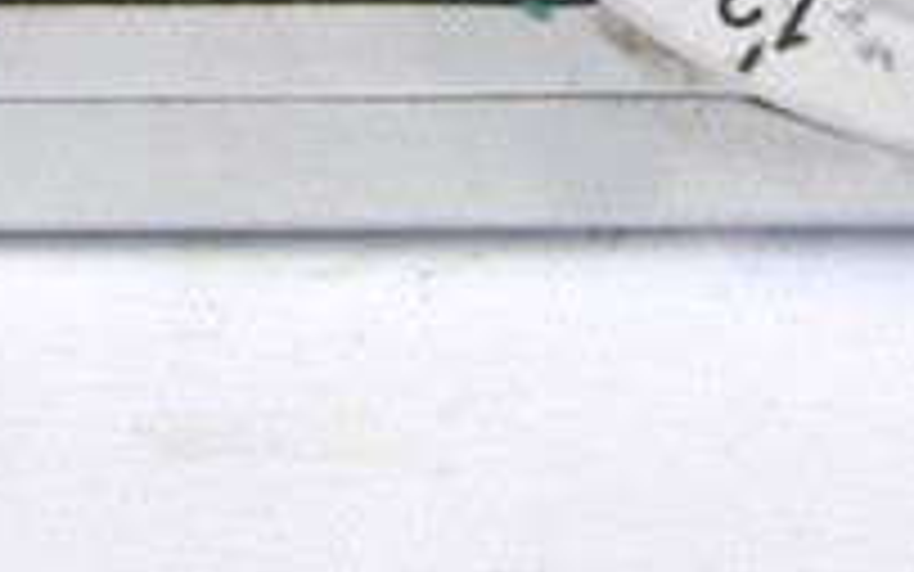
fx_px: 9369
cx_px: 833
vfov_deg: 3.4
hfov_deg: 5.6
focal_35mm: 376
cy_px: -1036
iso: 400
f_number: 11
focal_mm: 30
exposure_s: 1/13
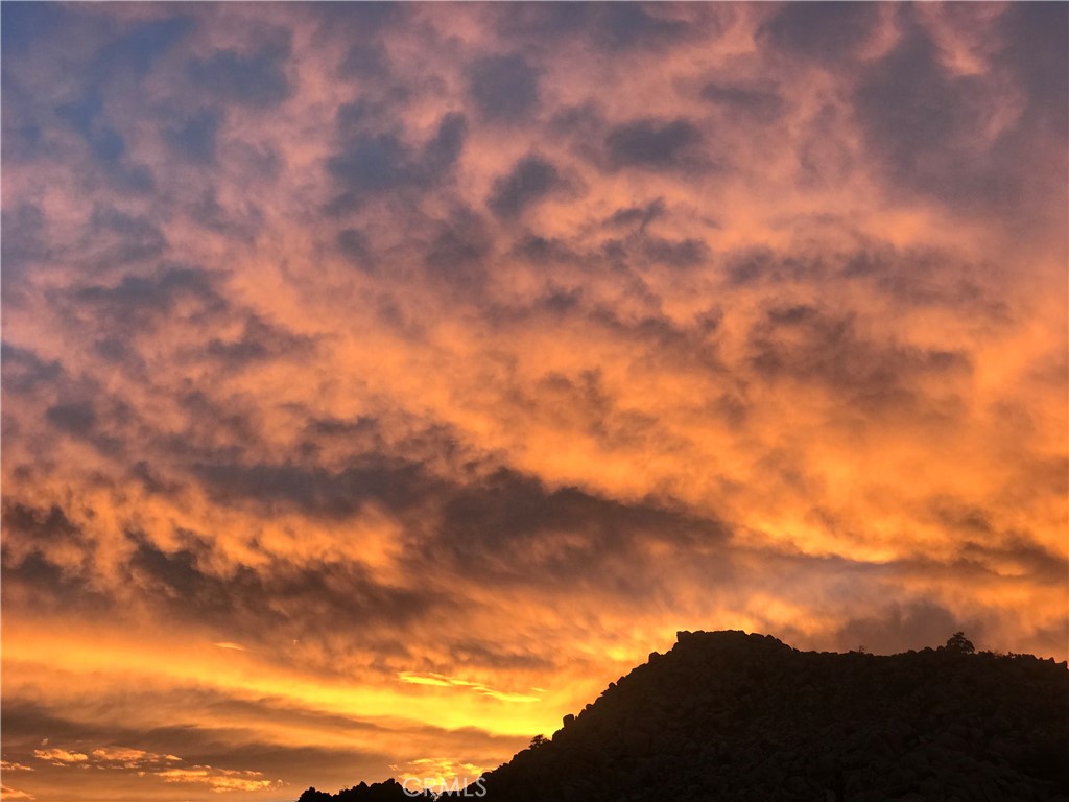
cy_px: 401
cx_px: 534
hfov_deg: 33.8
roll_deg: -0.5
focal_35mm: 57
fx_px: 1760
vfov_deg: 25.7
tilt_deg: +18.6
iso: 32
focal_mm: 6.6
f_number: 2.8
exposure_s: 1/120
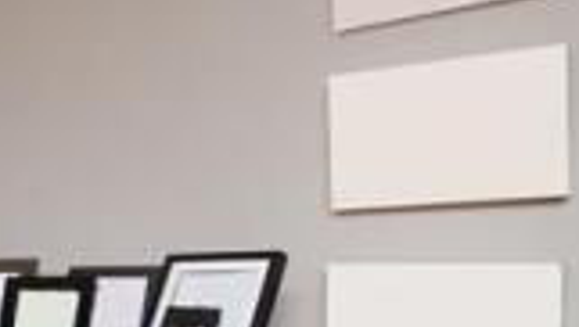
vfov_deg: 18.5
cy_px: 311
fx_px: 984
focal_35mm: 64
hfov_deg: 21.5
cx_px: -460
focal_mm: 10
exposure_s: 1/40
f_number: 5.6
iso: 400
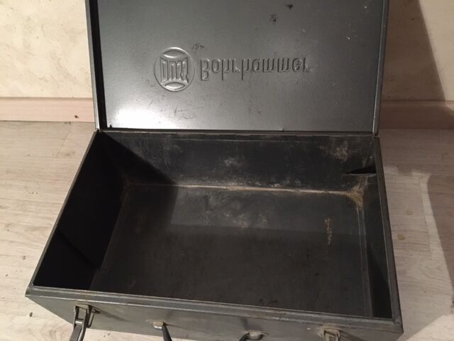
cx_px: 227
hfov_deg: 61.7
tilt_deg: -53.8
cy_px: 170
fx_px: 380
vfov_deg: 48.2
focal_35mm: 29
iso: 200
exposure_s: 1/17
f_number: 2.2
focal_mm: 4.15
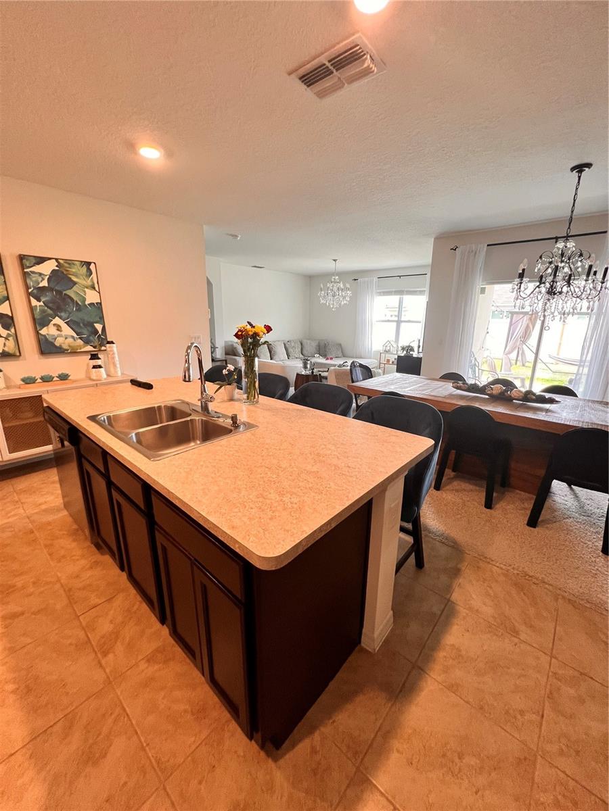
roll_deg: -0.8
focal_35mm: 13
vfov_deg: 106.2
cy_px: 406
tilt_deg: -15.2
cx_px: 304
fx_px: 305
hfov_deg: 89.9
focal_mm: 1.57
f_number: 1.8
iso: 250
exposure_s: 1/120
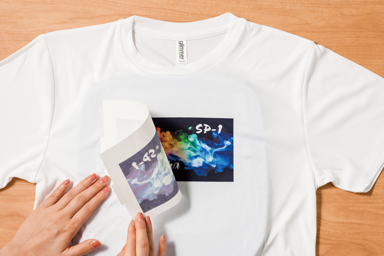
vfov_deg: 15.2
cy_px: 128
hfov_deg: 22.6
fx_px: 960
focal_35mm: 90
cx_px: 192
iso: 1000
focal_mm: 90
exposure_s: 1/160
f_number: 5.6
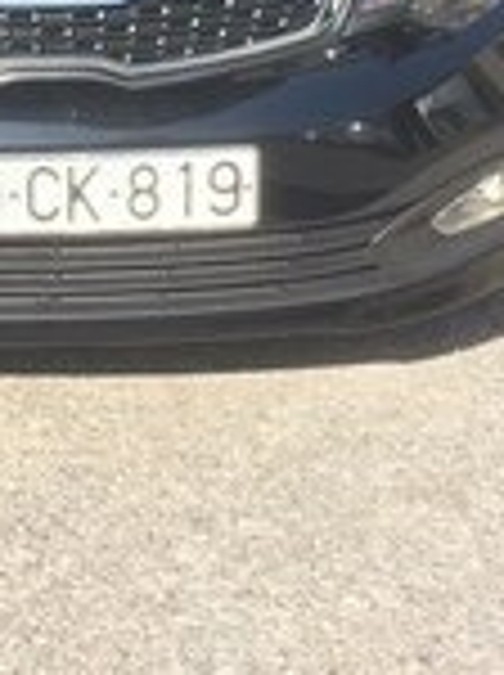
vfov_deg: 19.4
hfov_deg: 15.2
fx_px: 1869
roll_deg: +0.2
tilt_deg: -16.3
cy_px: -108
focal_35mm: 96
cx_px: 81
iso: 32
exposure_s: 1/912
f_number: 2.2
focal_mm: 4.15
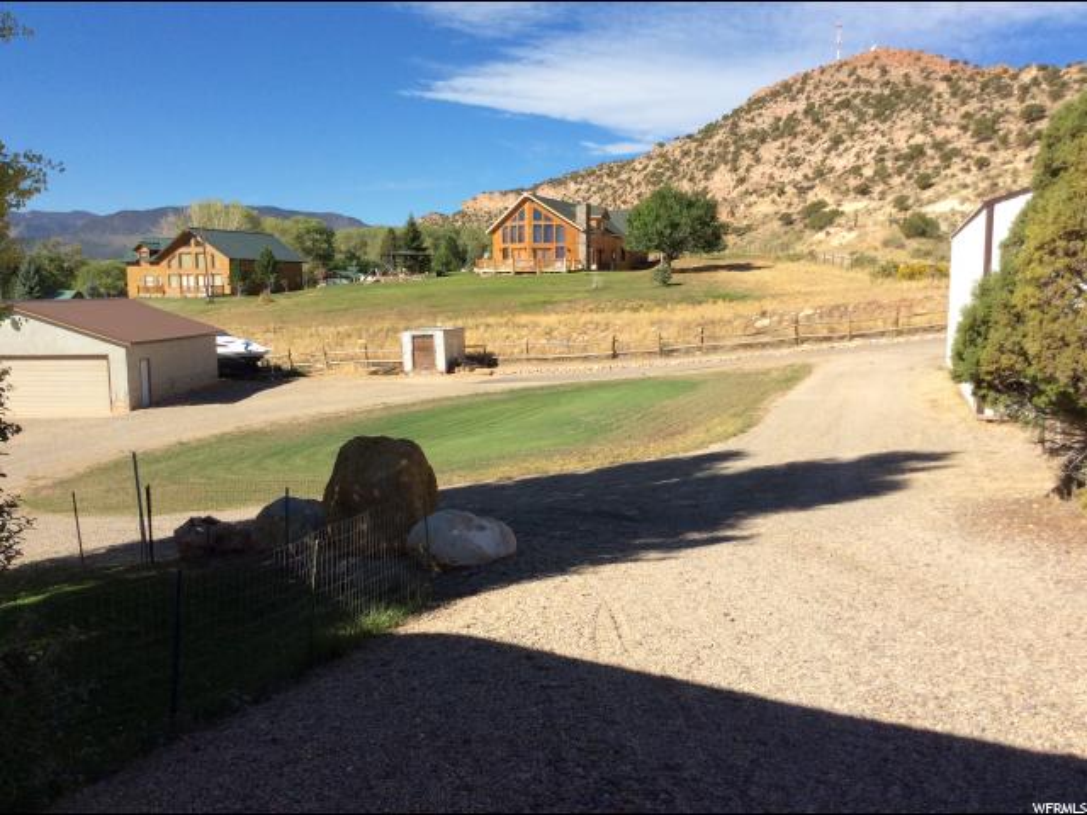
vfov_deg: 44.2
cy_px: 408
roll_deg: +1.3
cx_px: 544
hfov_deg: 56.8
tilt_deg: -7.0
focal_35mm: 32
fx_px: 1005
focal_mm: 3.3
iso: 32
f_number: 2.4
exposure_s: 1/1395
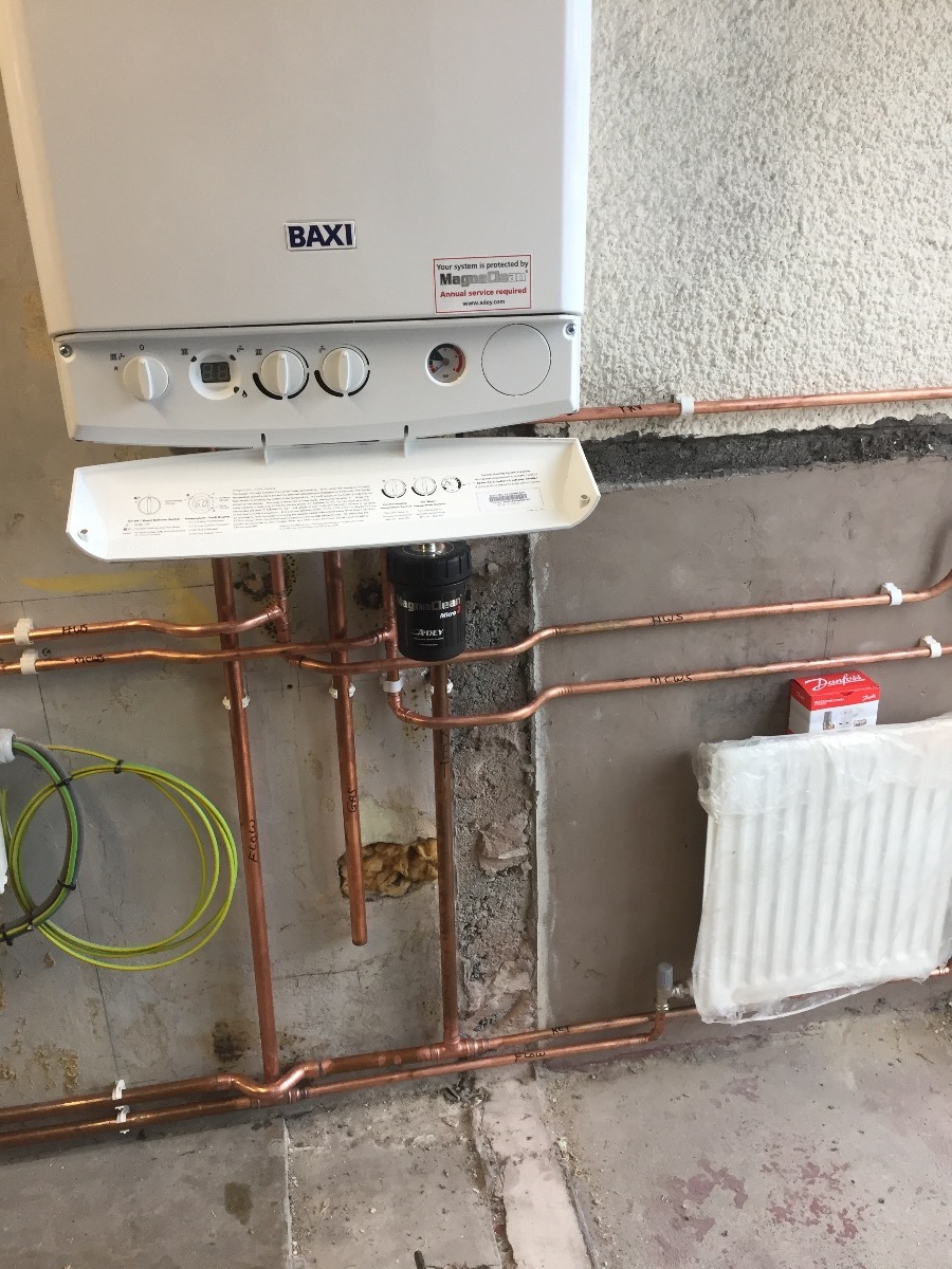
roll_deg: +1.2
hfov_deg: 48.2
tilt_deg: -21.9
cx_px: 476
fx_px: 1063
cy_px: 634
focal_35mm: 29
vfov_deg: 61.7
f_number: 2.2
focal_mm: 4.15
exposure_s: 1/33
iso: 40
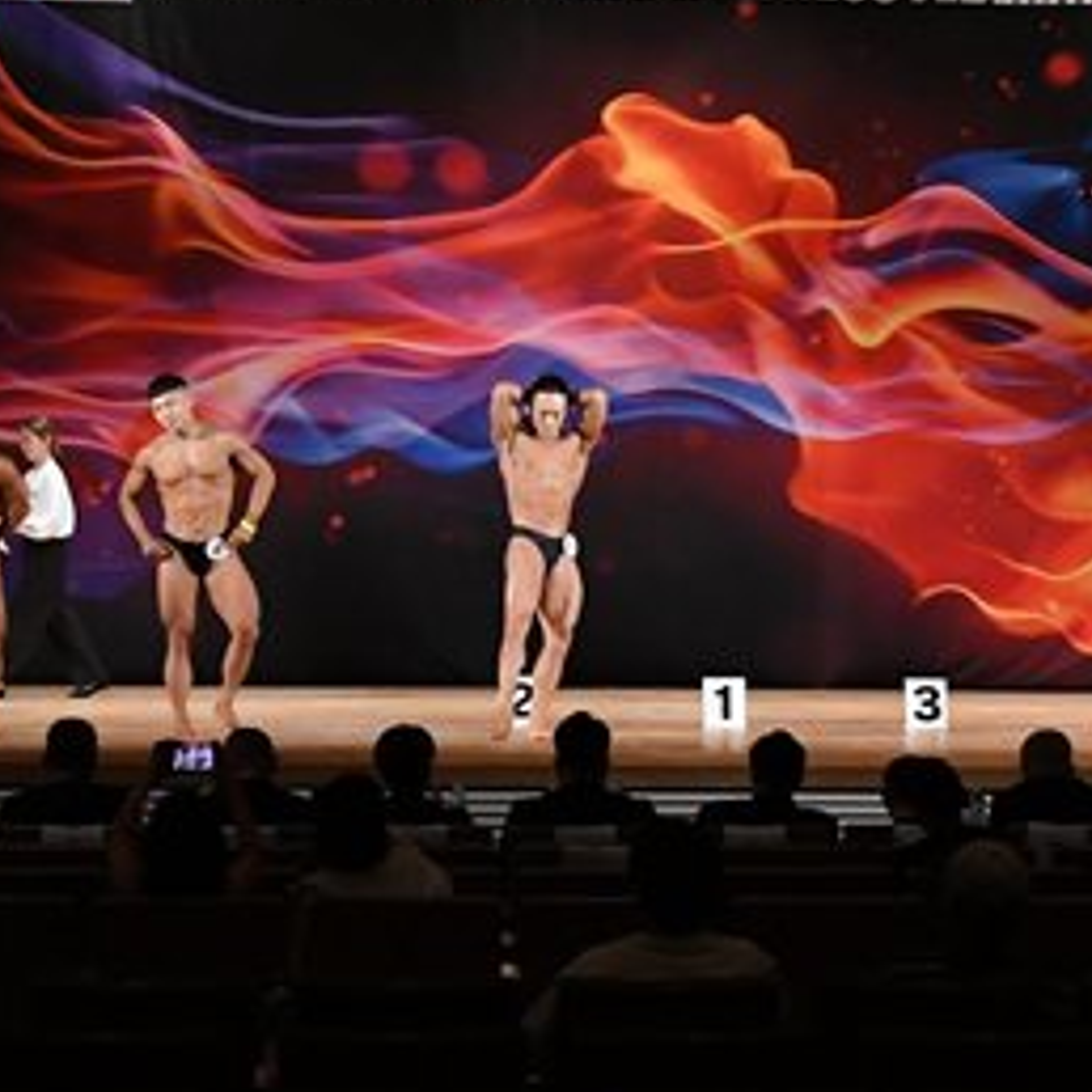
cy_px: 622
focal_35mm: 107
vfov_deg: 16.3
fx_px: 3819
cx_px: 908
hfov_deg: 16.1
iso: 3200
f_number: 5.6
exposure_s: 1/400
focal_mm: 28
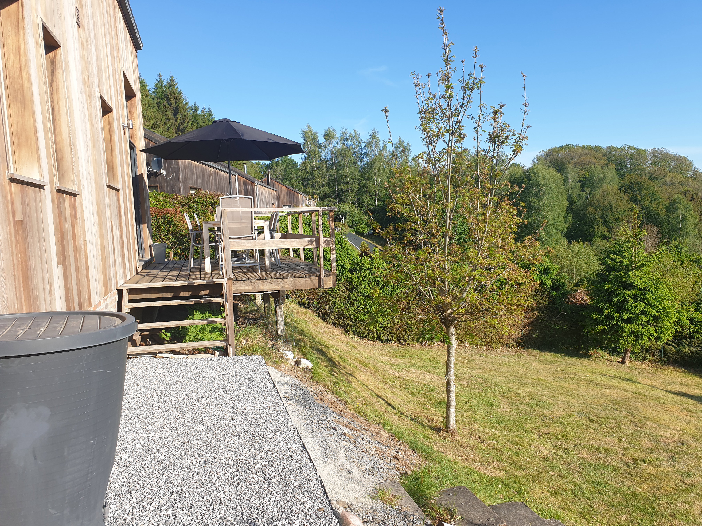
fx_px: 527
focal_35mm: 26
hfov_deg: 67.3
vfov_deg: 53.1
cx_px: 351
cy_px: 263
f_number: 2.4
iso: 50
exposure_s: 1/834
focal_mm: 4.3
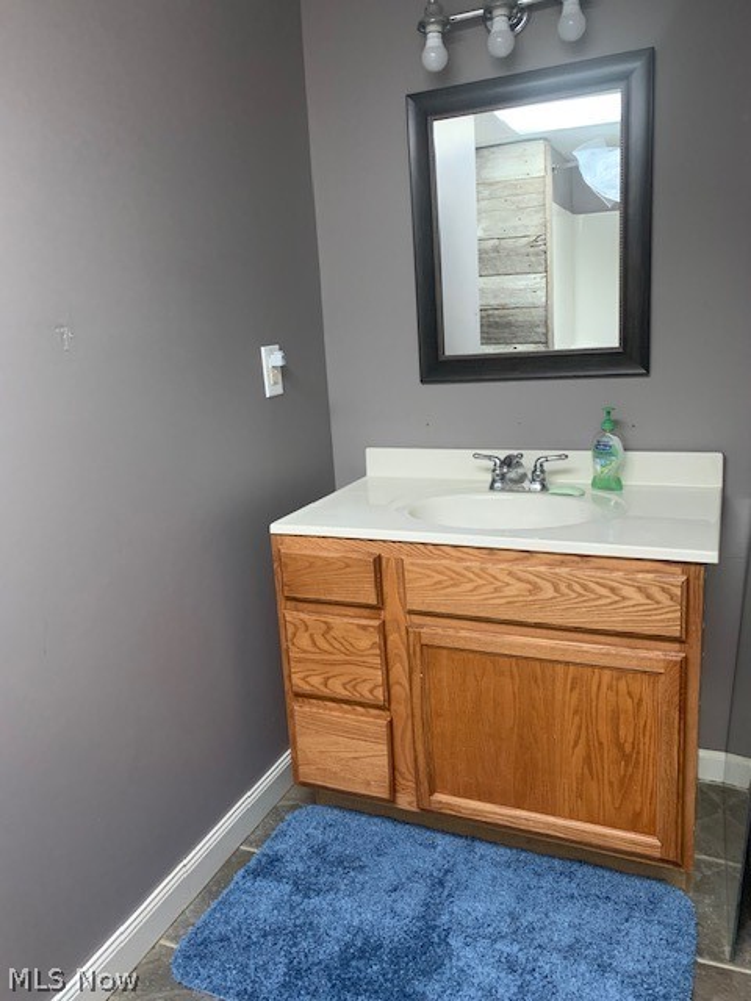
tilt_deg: -12.7
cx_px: 376
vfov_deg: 67.3
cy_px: 500
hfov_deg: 53.1
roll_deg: +4.2
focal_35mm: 26
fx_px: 752
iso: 250
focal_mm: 4.25
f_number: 1.8
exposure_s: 1/60
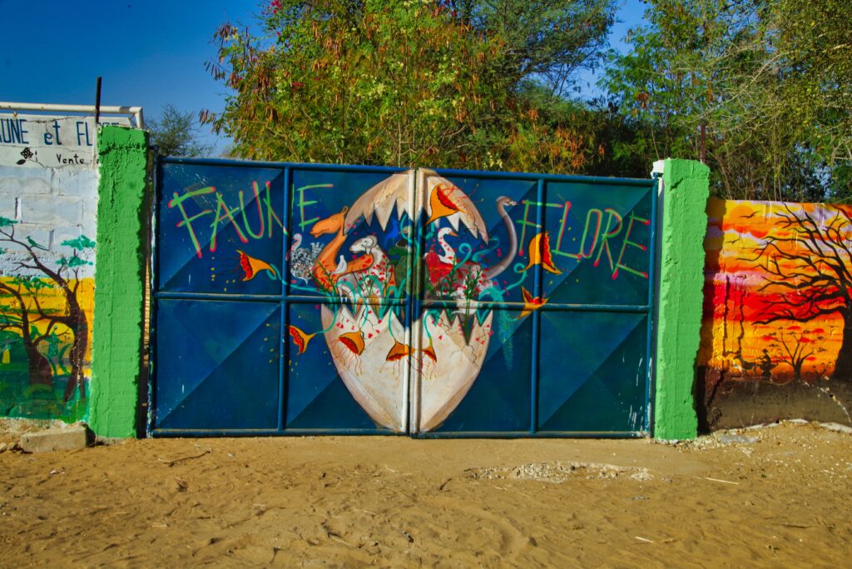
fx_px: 639
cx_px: 426
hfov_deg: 67.4
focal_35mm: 27
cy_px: 284
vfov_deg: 47.9
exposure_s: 1/180
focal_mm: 18
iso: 400
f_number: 7.1
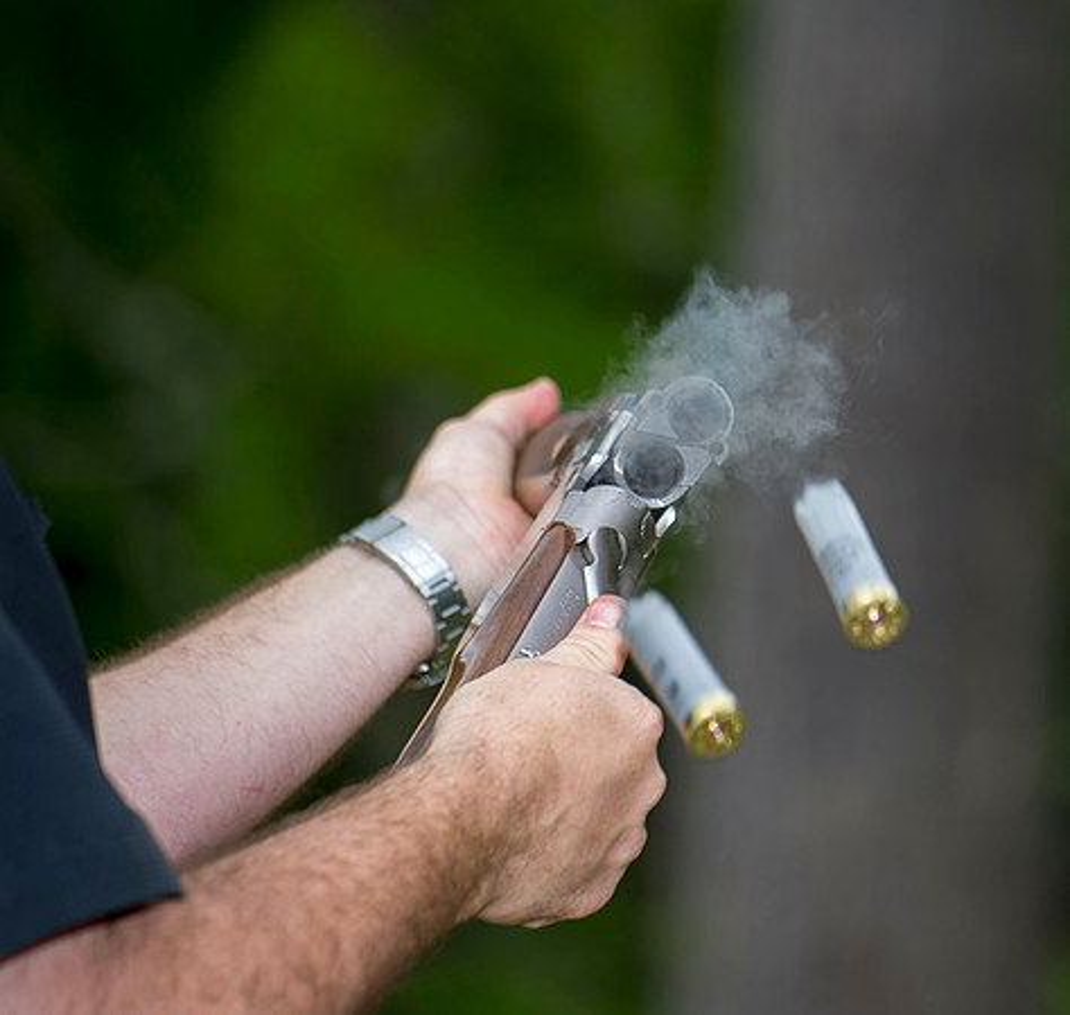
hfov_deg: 6.4
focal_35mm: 280
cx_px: 860
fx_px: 9556
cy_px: 533
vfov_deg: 6.1
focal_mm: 200
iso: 200
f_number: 4.5
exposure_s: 1/250
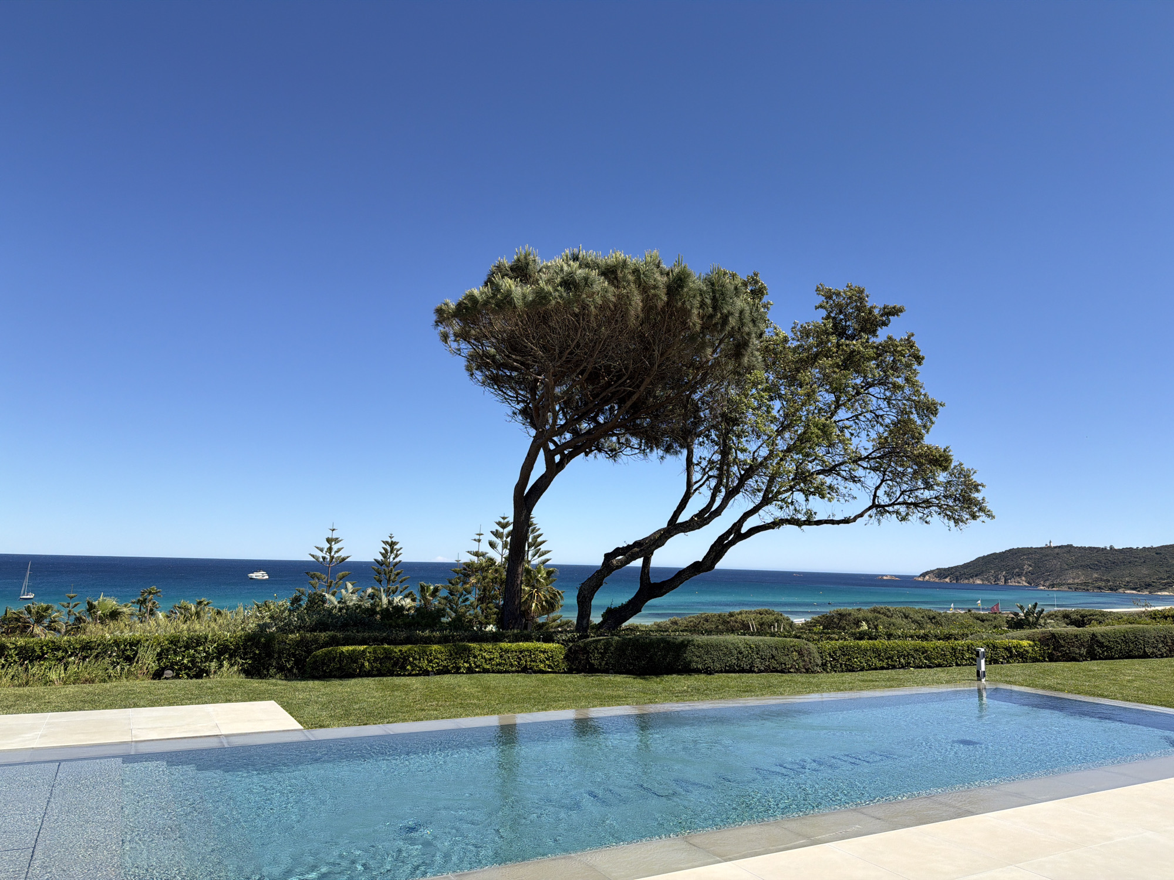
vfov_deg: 56.8
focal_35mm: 24
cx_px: 587
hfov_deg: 71.6
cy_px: 440
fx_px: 814
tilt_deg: +9.2
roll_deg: -1.3
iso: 80
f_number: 1.78
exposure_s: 1/5714
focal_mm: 6.76
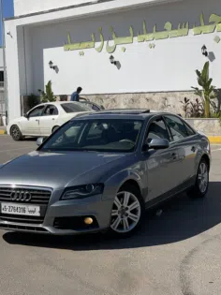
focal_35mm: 66
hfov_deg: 22.2
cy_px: 171
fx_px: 562
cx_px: 102
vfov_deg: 29.4
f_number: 2
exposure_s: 1/4785
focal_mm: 6
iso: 32
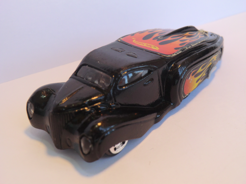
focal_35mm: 47
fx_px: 334
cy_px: 92
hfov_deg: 40.4
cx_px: 123
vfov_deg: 30.9
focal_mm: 8.4
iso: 125
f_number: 4
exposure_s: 1/60
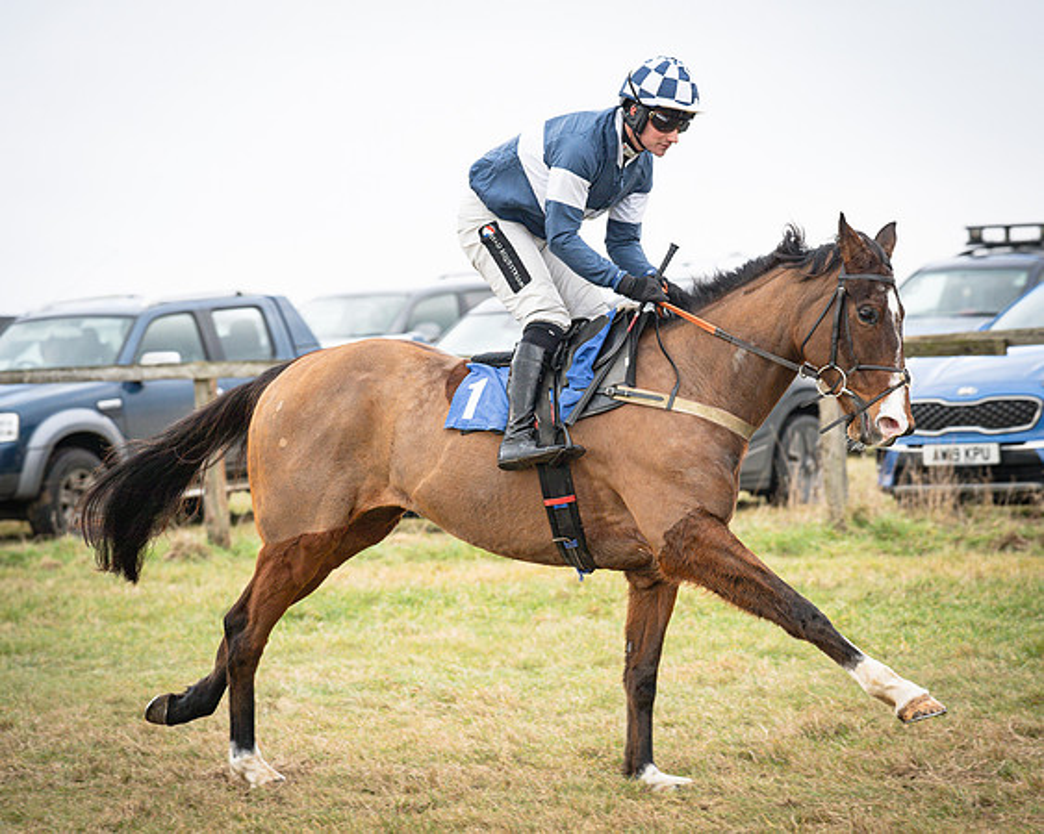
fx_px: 5450
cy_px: 444
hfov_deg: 10.9
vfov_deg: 8.8
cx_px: 518
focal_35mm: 176
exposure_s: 1/1000
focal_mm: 135
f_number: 4.5
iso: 500
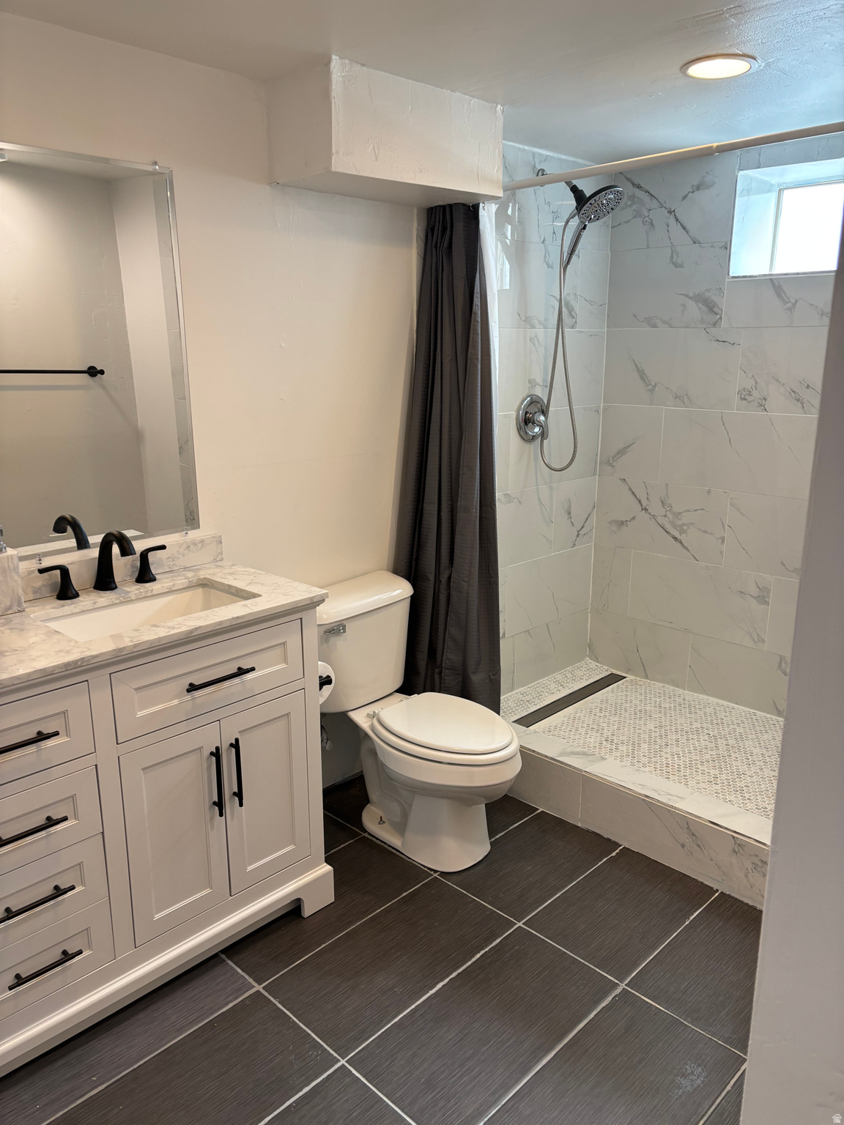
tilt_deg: -14.9
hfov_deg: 53.1
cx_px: 422
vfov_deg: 67.3
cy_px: 562
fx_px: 845
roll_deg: -0.8
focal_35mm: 26
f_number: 1.6
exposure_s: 1/120
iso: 125
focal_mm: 5.96
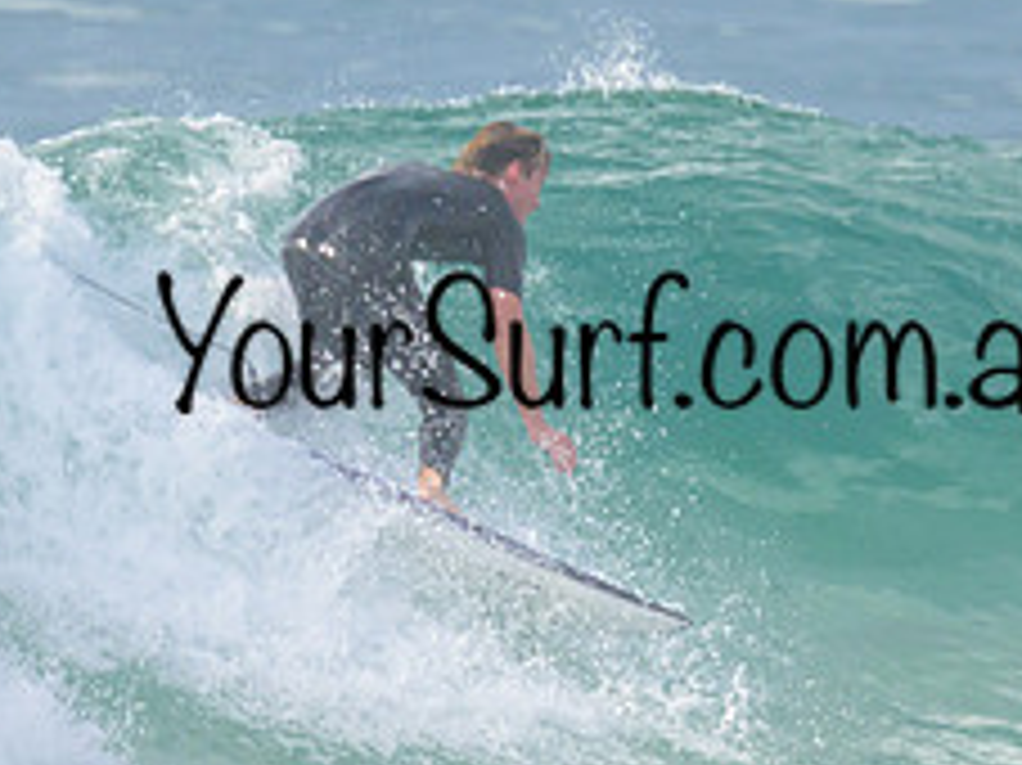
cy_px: 304
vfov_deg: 0.9
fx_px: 50843
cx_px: 621
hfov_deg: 1.2
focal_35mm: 1723
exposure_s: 1/2000
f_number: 11
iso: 1100
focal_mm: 700
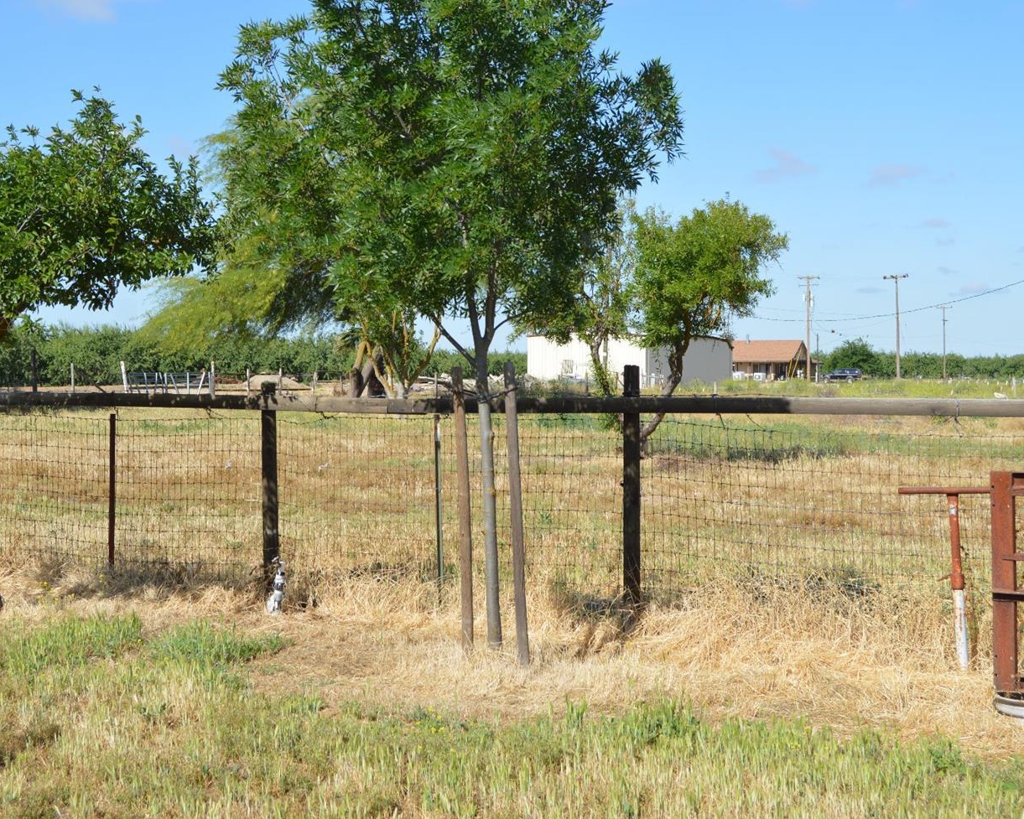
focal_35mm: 54
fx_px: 1624
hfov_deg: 35.0
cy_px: 404
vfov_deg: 28.3
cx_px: 476
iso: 100
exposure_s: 1/250
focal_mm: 31
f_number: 8
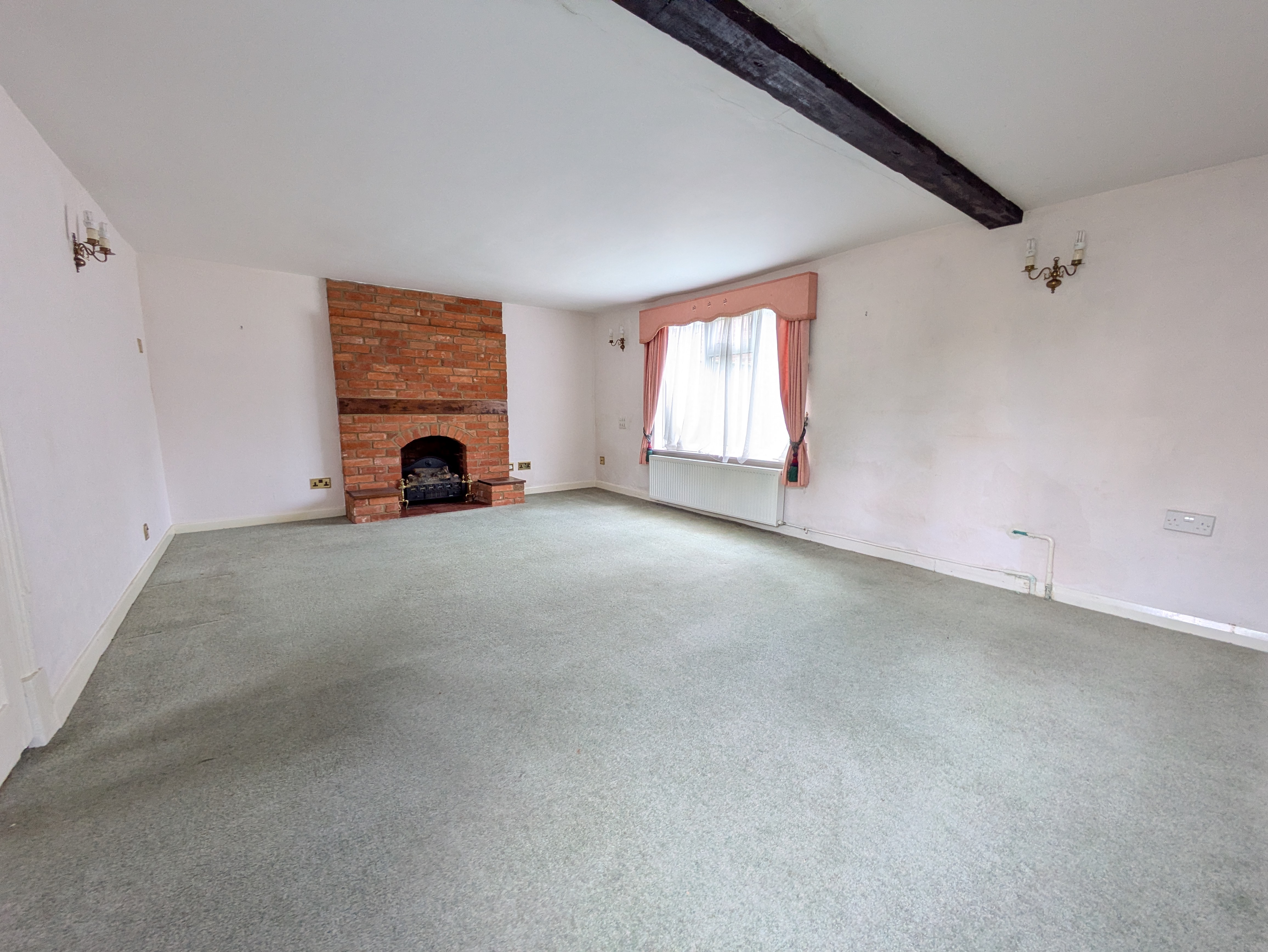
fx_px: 513
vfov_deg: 85.7
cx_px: 634
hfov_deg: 102.0
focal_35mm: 14
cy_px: 476
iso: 51
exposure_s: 1/33.3
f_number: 2.2
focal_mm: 1.83
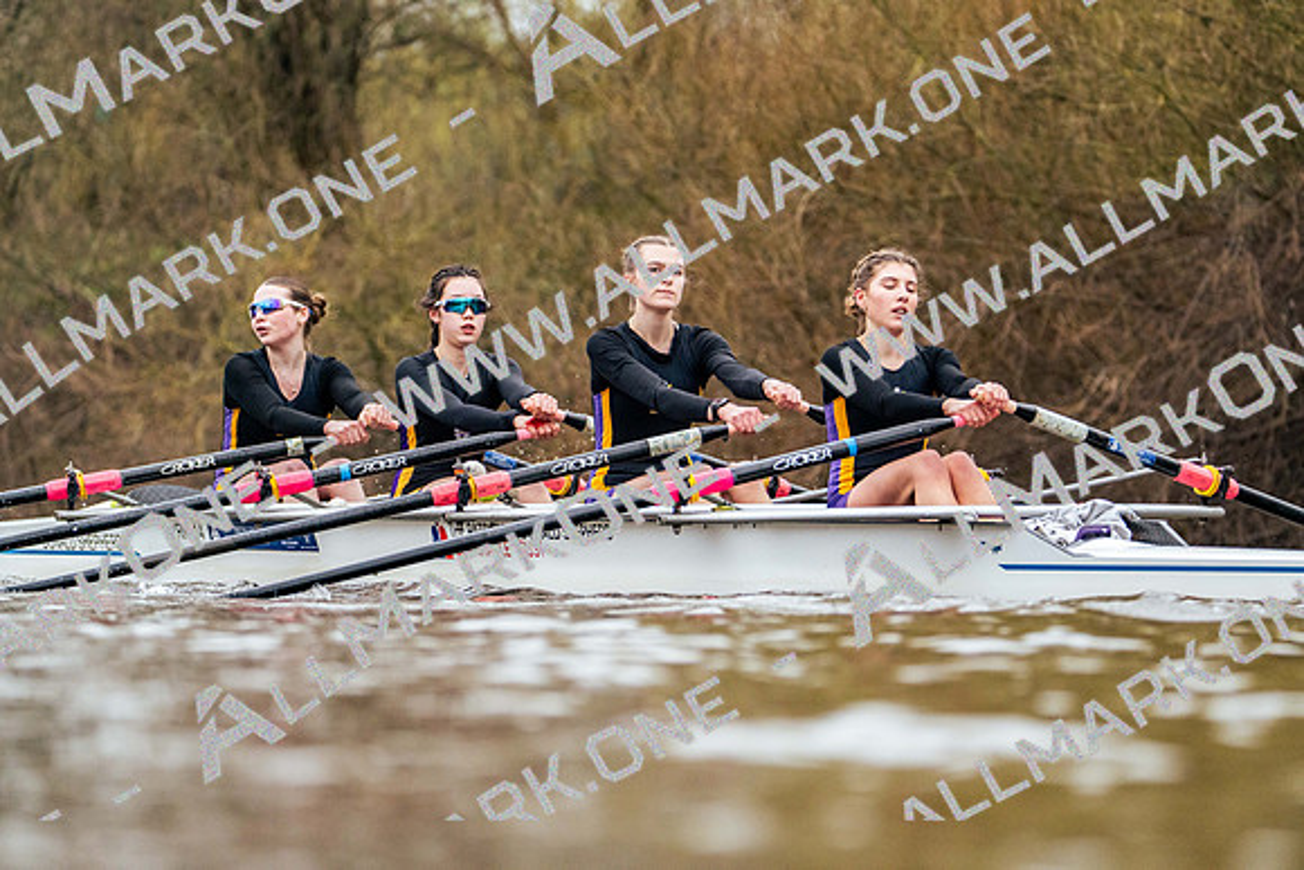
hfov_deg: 6.7
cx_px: 652
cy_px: 435
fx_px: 11086
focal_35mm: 306
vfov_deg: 4.5
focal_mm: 306
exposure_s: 1/2000
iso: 4000
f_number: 6.3
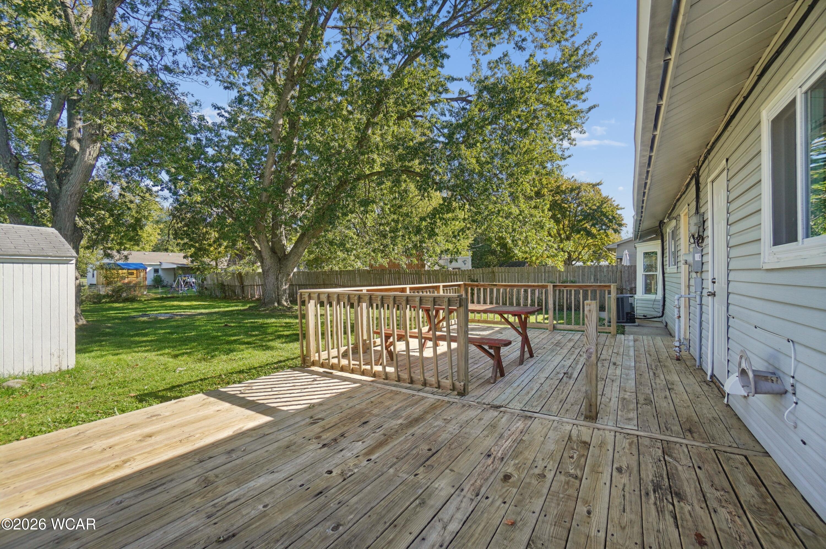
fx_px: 344
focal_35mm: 15
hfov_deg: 100.4
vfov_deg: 77.2
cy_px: 274
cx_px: 413
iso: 100
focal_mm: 10
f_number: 4
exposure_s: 1/320
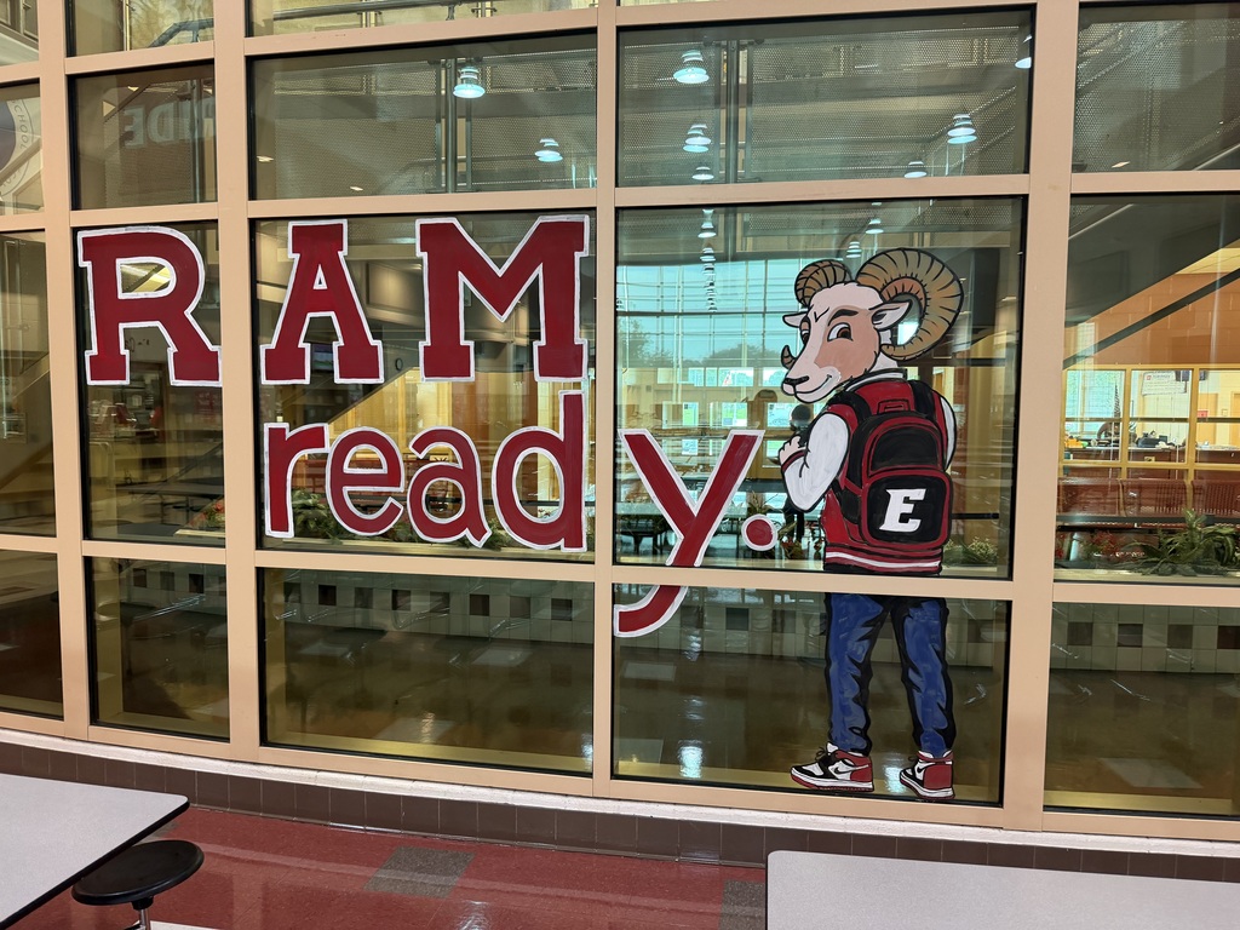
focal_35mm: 24
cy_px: 465
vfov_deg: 56.8
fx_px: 860
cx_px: 620
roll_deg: -1.1
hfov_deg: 71.6
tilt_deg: -3.7
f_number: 1.78
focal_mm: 6.76
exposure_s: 1/60
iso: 200
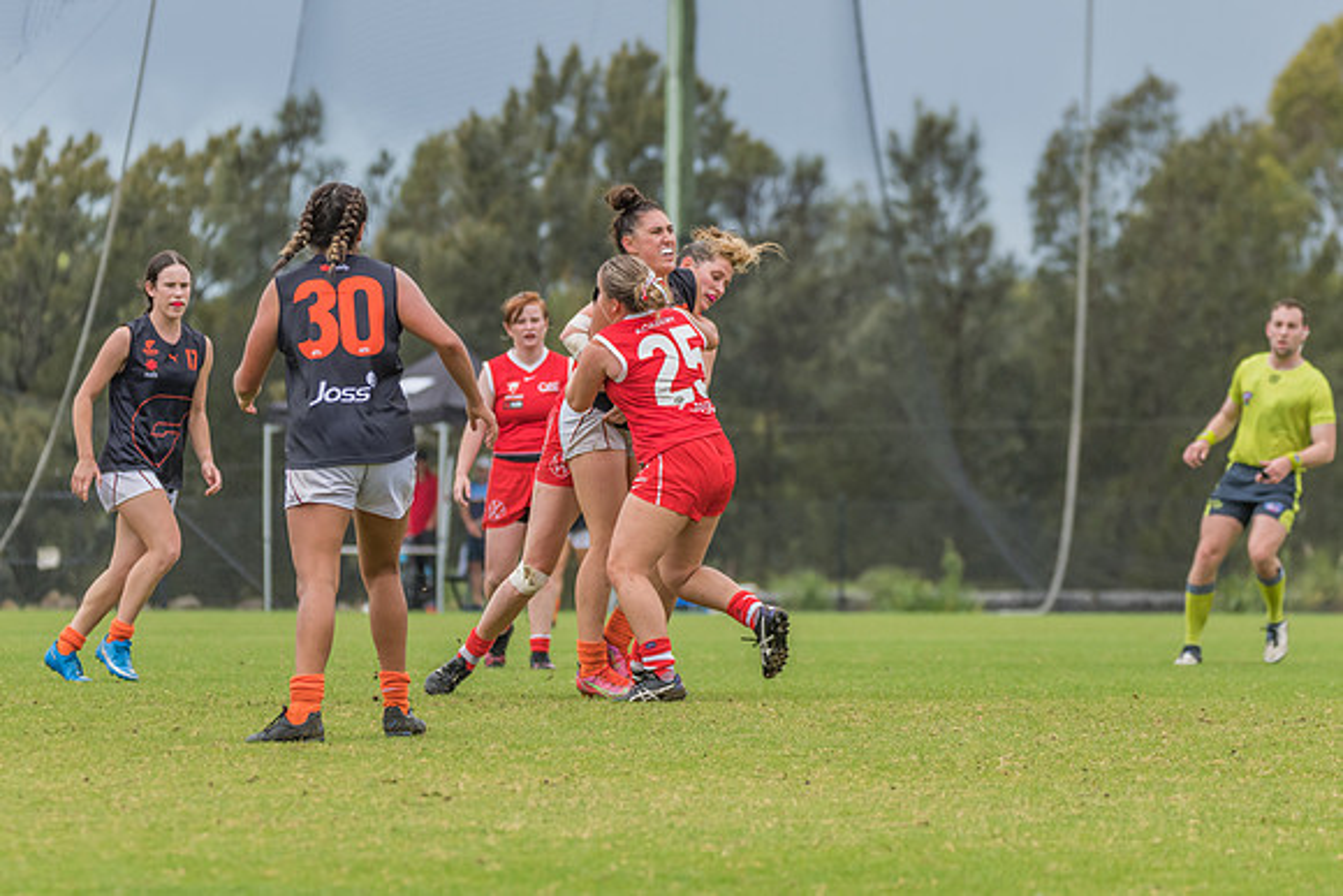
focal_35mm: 308
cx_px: 683
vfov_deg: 4.5
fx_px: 11481
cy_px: 443
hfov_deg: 6.7
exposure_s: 1/1250
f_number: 5.3
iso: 500
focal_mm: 240
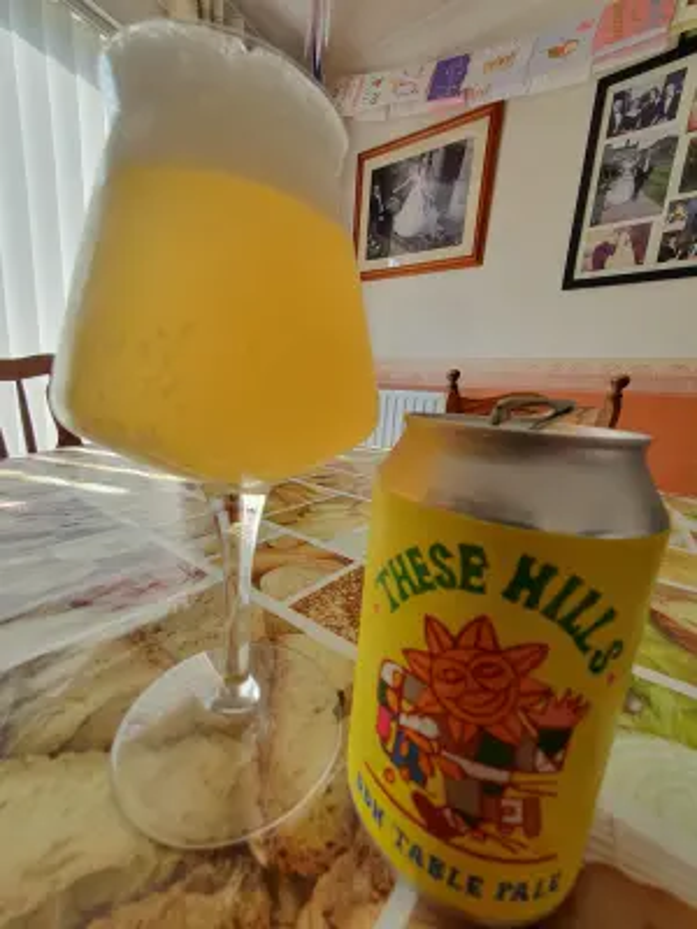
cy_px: 464
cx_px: 348
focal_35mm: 13
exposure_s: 1/127
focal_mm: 1.8
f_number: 2.2
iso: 50
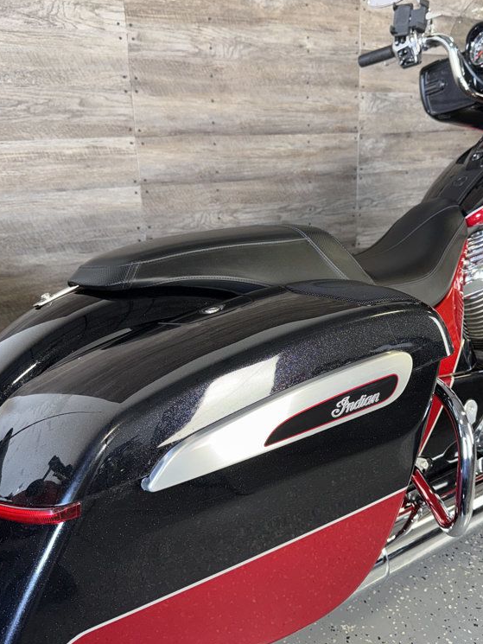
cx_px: 292
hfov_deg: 42.7
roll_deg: +1.0
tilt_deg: -16.6
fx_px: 614
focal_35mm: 33
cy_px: 314
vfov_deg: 55.3
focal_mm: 6.76
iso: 64
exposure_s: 1/28
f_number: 1.78
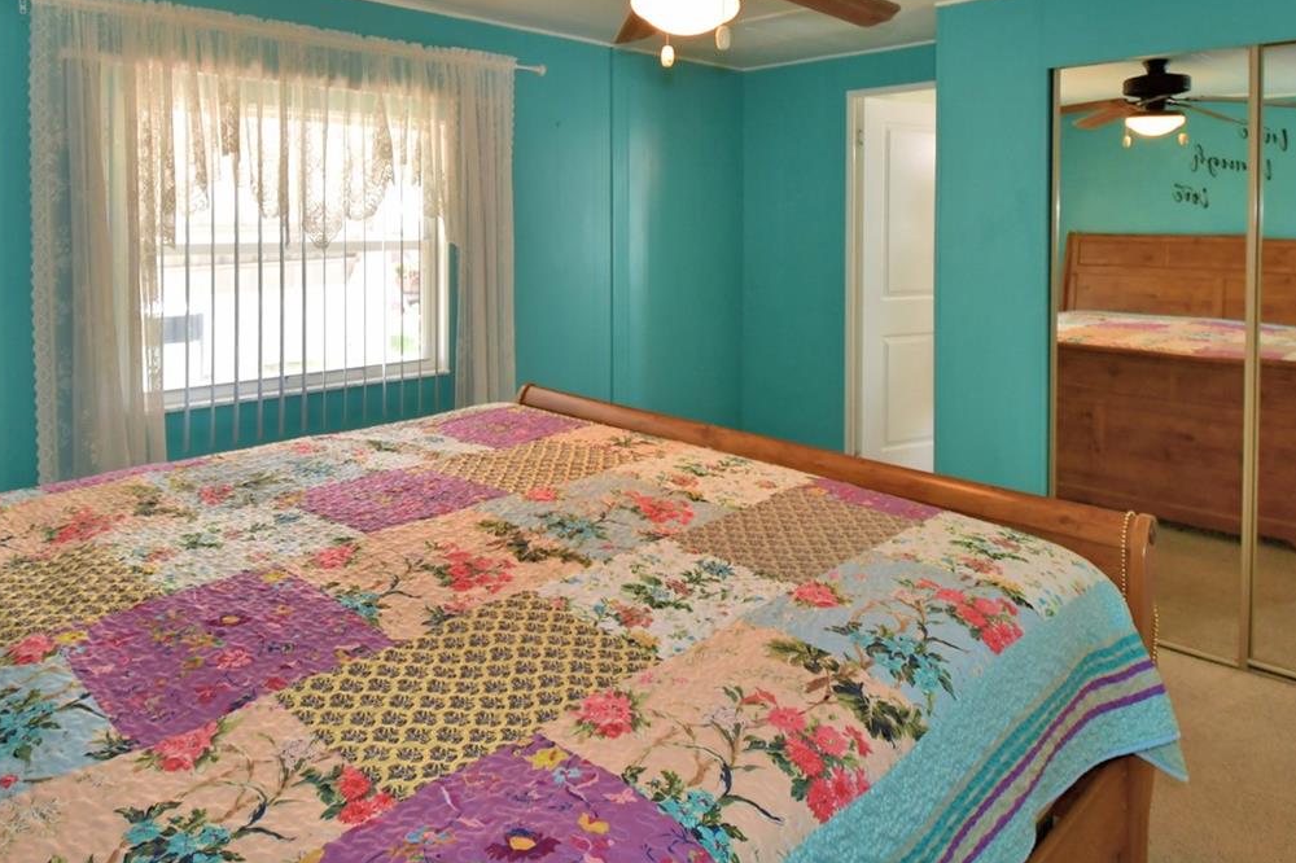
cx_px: 631
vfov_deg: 51.1
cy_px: 228
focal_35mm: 24
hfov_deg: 73.7
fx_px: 864
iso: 200
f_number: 4.5
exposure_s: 1/50
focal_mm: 10
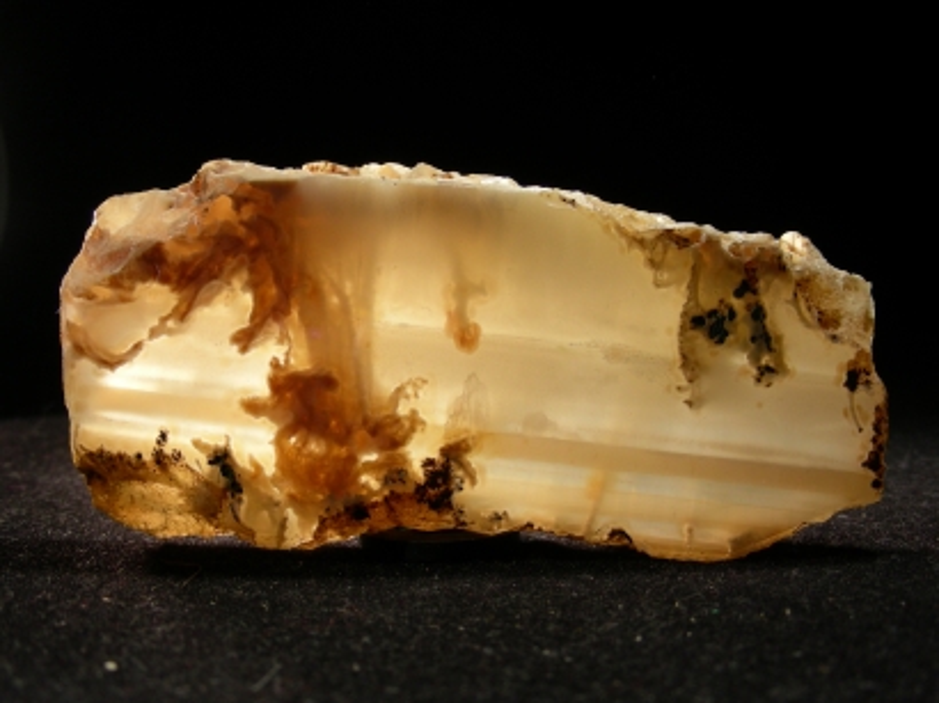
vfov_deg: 30.2
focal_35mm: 48
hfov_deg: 39.7
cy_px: 352
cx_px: 470
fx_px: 1301
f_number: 3.5
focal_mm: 8
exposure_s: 1/57.3
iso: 50
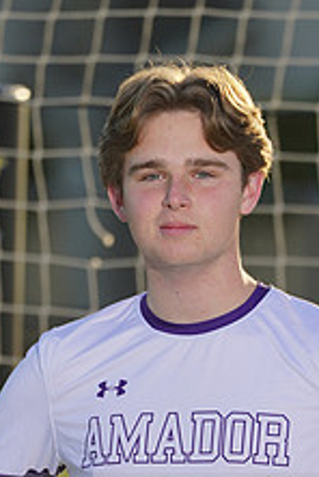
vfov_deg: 2.0
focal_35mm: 1048
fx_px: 13885
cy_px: 503
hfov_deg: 1.3
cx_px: 115
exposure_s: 1/200
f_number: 8
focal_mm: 400
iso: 100
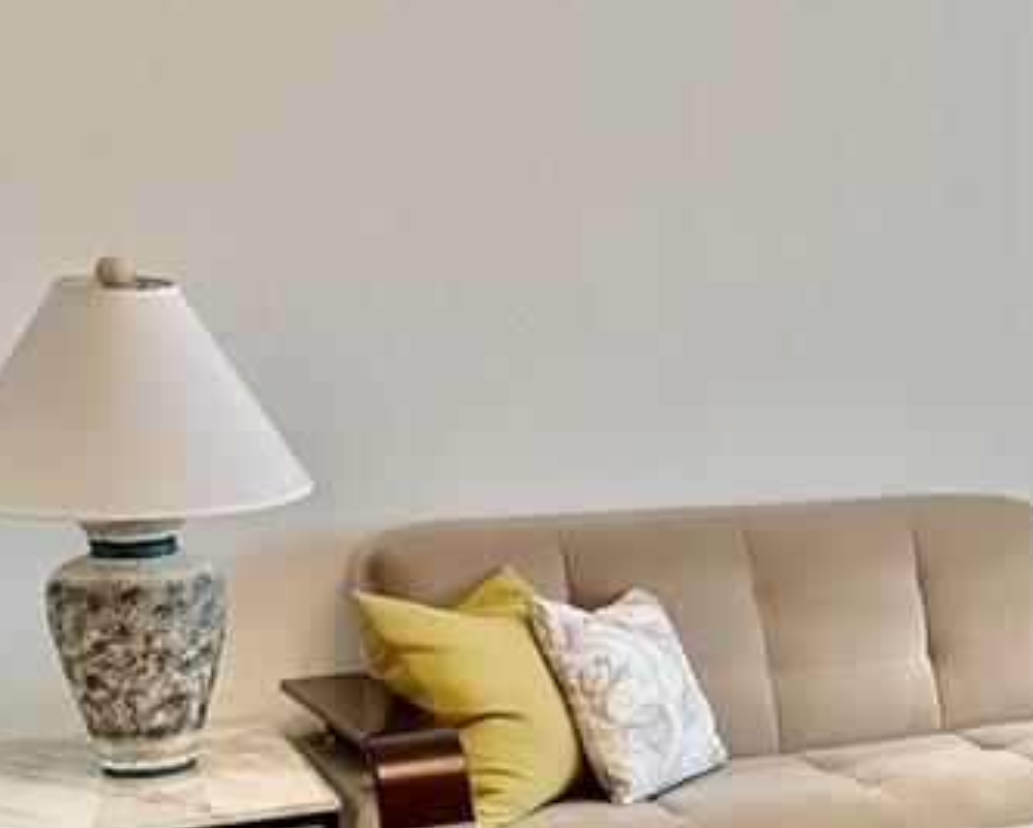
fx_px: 2203
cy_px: 580
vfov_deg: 21.2
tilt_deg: -10.6
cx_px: 1477
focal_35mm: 72
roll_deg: -2.7
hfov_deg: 22.4
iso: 64
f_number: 1.78
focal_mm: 6.86
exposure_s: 1/180
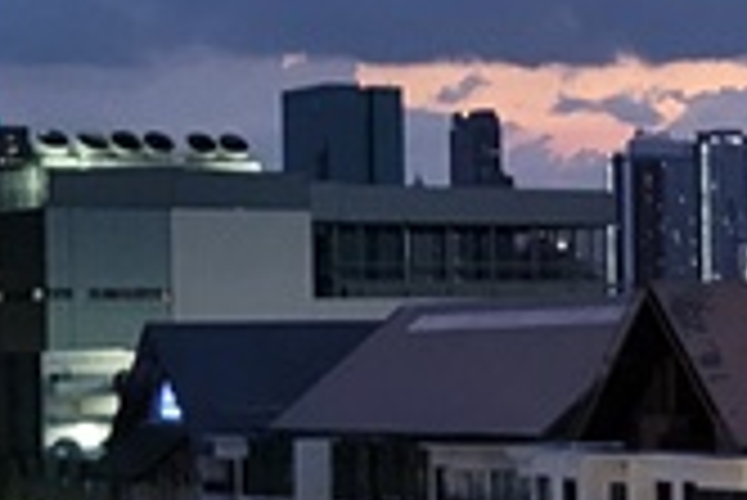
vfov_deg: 8.4
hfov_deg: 11.7
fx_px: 3385
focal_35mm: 163
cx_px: 1346
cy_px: 383
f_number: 1.8
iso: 640
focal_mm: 5.4
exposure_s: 1/50
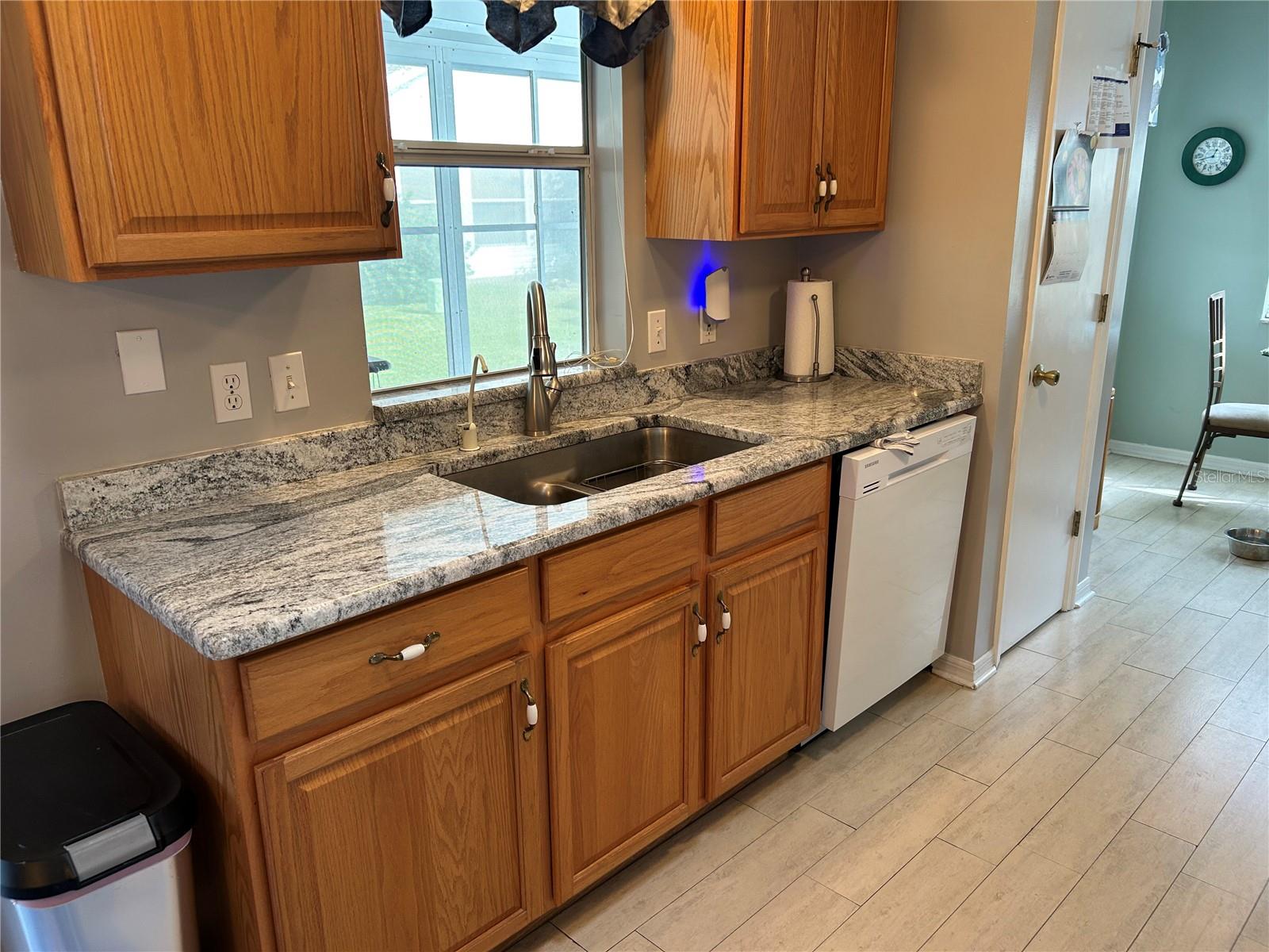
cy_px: 476
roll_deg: +1.2
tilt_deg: -16.6
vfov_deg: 53.1
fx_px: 953
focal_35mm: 26
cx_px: 634
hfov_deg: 67.3
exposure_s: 1/60
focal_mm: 5.7
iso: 80
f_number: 1.5
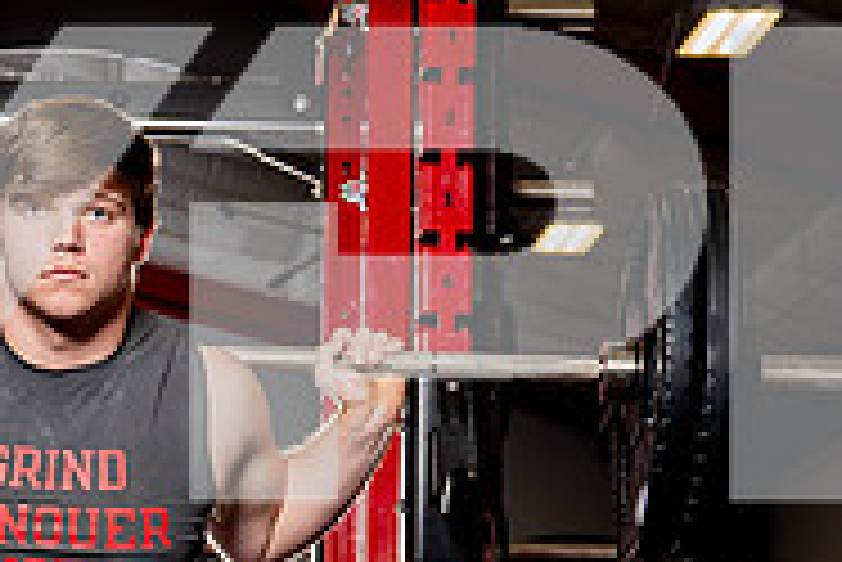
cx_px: 117
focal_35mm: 115
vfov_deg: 11.5
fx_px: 2692
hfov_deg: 17.6
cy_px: 812
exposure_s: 1/250
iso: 100
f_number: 4
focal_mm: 37
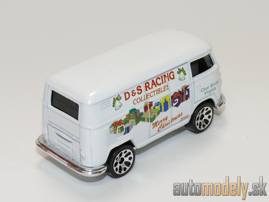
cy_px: 101
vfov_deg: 14.4
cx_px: 134
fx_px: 800
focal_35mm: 103
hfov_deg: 19.1
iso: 100
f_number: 4
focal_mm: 13.5
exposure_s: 1/30
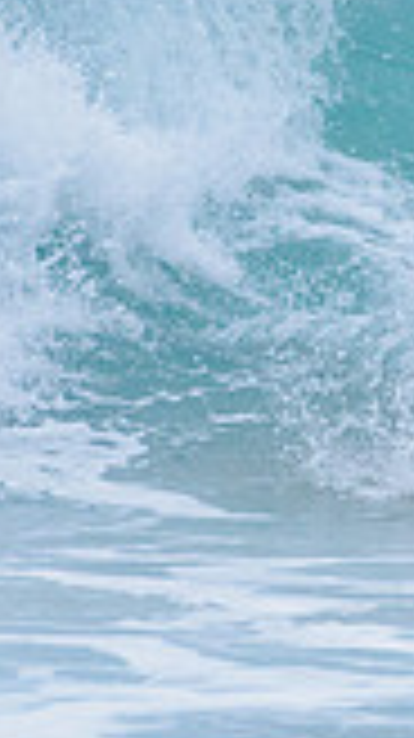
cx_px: 789
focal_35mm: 2277
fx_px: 44529
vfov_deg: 0.9
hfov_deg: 0.5
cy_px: 256
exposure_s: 1/2000
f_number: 5.6
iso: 1400
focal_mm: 500
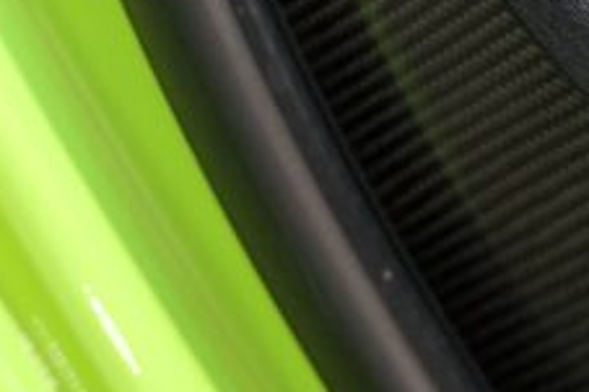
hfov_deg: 8.7
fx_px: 3875
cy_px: 3
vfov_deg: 5.8
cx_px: 361
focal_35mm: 237
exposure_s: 1/100
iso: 3200
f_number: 2.8
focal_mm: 70
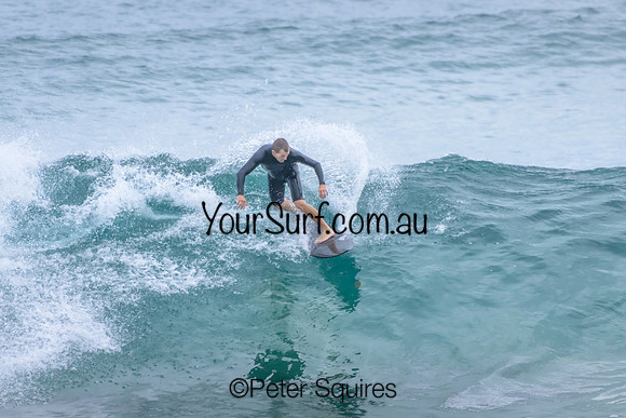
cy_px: 209
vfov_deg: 1.4
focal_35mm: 1000
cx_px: 313
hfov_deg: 2.1
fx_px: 17392
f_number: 11
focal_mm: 1000
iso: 2500
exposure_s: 1/2000
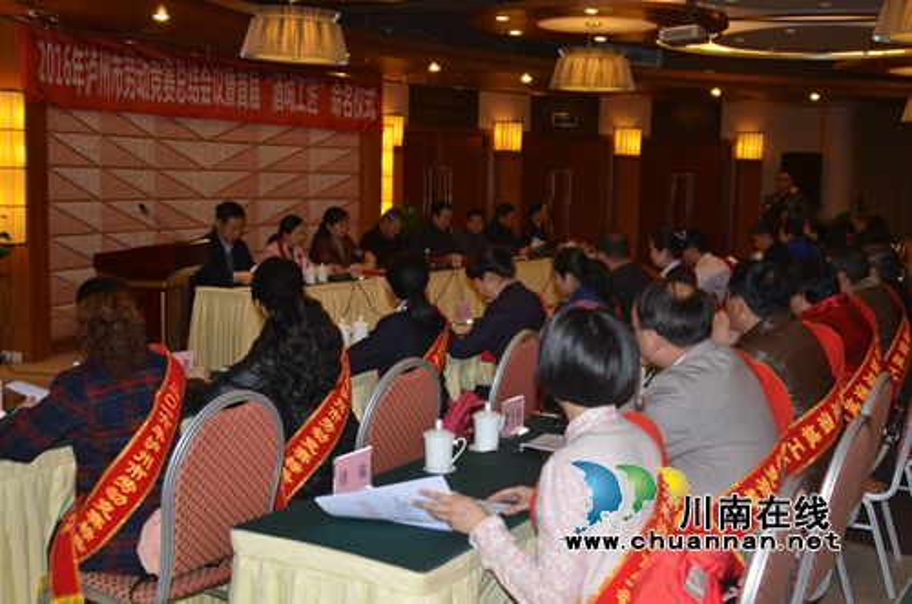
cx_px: 456
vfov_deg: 31.7
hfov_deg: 46.5
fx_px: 1062
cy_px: 302
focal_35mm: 42
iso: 100
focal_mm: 28
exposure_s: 1/60
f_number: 3.5
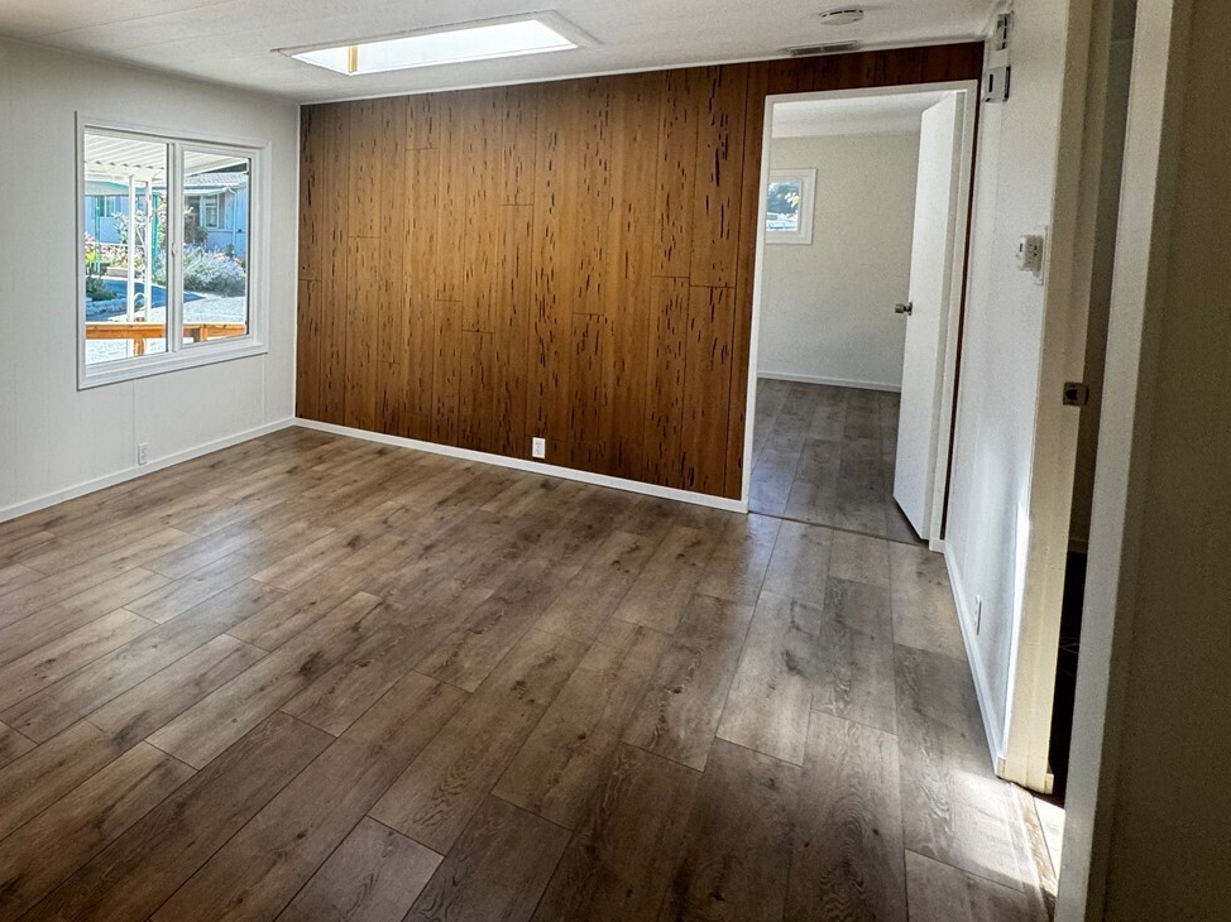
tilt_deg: -4.3
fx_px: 818
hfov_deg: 66.5
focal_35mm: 23
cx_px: 231
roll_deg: -0.6
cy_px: 292
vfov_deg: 57.3
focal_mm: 2.22
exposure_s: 1/120
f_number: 2.2
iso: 100
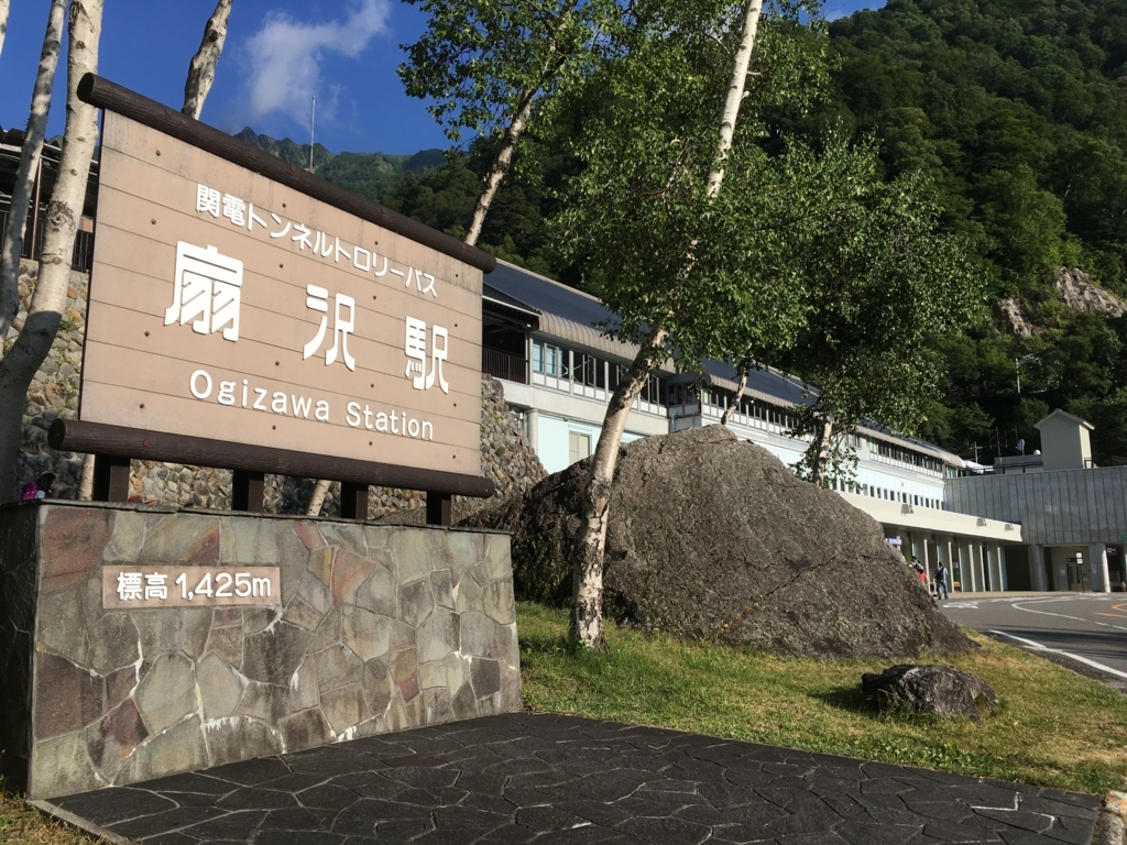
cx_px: 564
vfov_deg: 48.2
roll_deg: -0.6
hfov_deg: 61.7
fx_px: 944
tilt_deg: +8.6
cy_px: 422
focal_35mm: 29
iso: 25
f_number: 2.2
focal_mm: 4.15
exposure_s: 1/1709
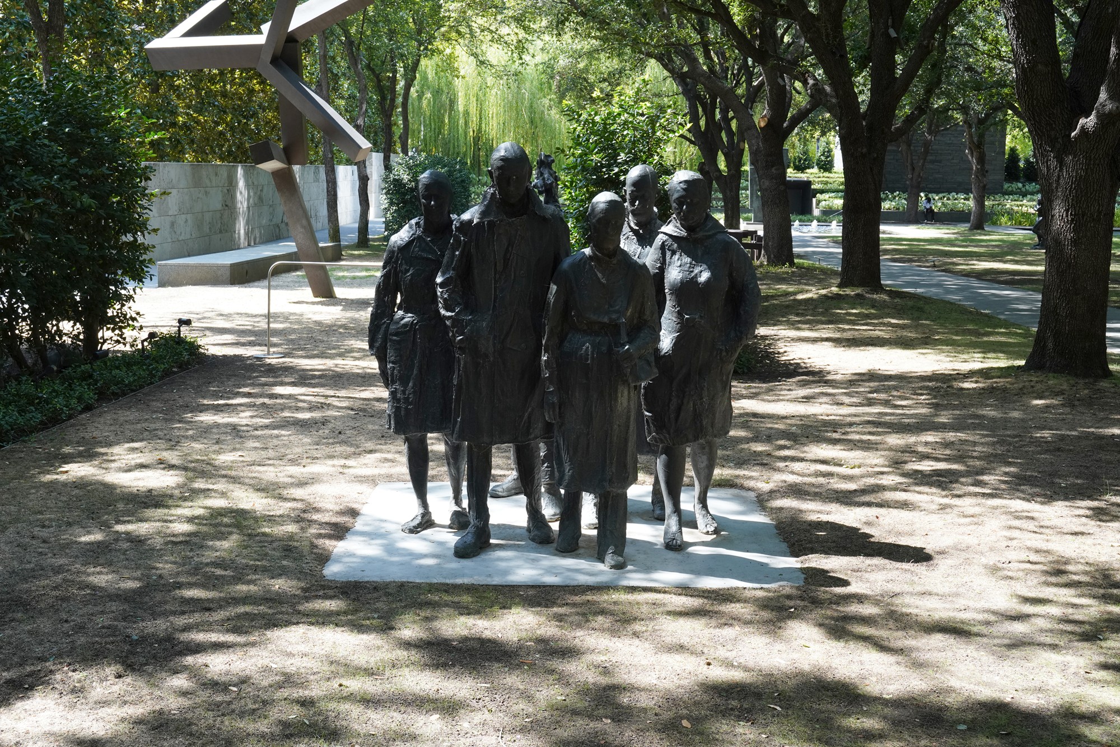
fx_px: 1462
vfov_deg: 28.7
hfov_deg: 41.9
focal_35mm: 47
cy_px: 374
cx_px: 560
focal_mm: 47
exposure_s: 1/100
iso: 1250
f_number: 16
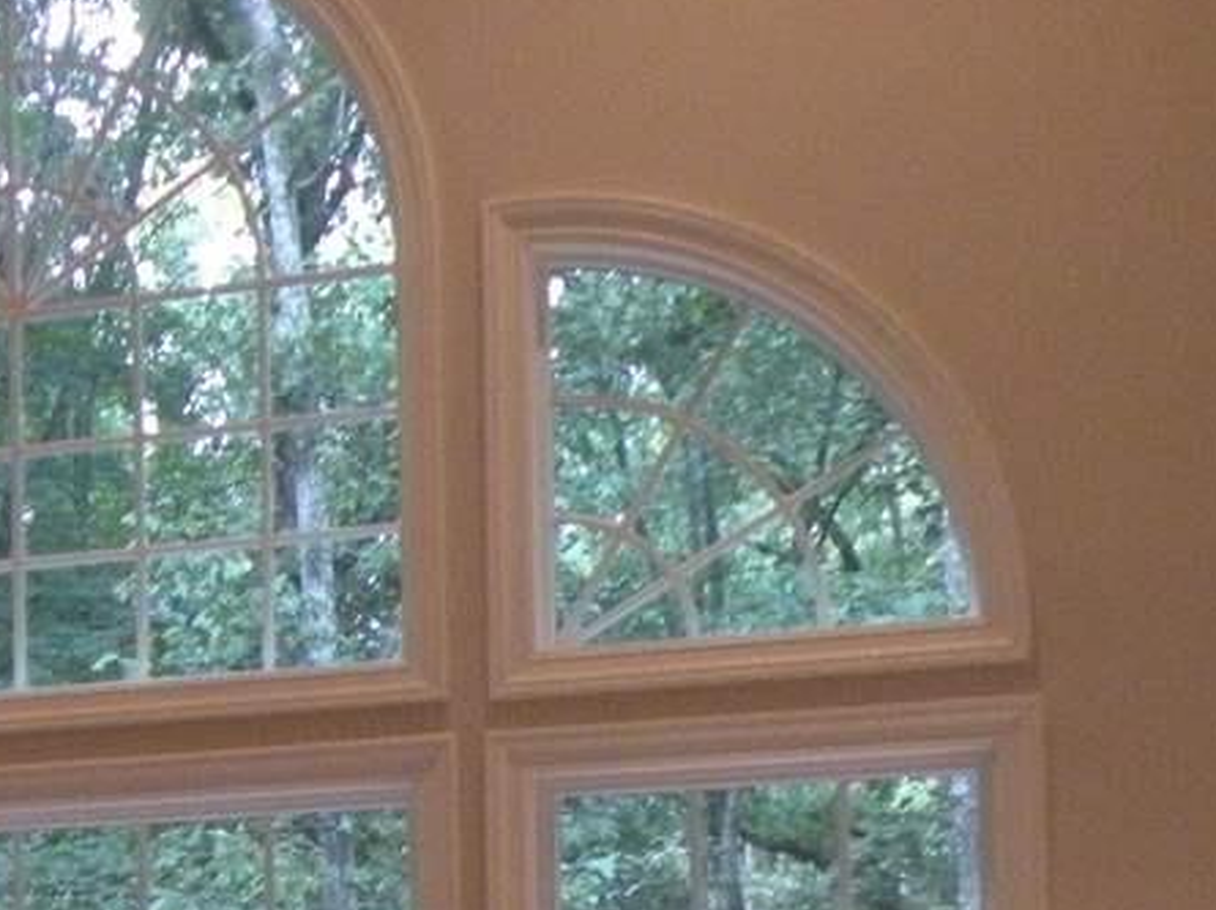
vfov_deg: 14.9
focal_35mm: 95
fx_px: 3334
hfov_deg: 18.8
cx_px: -473
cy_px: 1161
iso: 400
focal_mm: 5.8
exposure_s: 1/33
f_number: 3.2
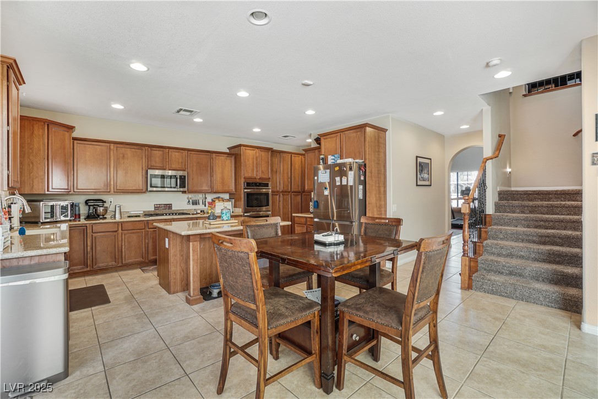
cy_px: 200
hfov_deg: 100.4
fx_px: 249
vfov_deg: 77.3
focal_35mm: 15
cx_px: 299
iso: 100
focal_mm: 10
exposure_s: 1
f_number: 8
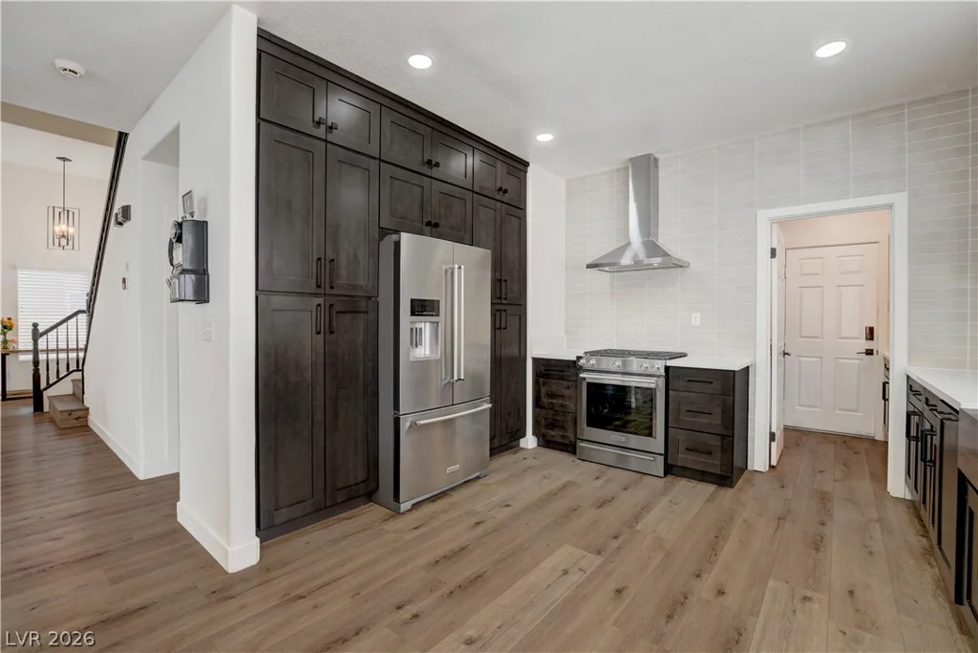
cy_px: 326
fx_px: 408
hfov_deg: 100.4
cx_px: 489
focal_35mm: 15
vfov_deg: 77.3
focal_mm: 10
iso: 400
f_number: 9
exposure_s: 1/20
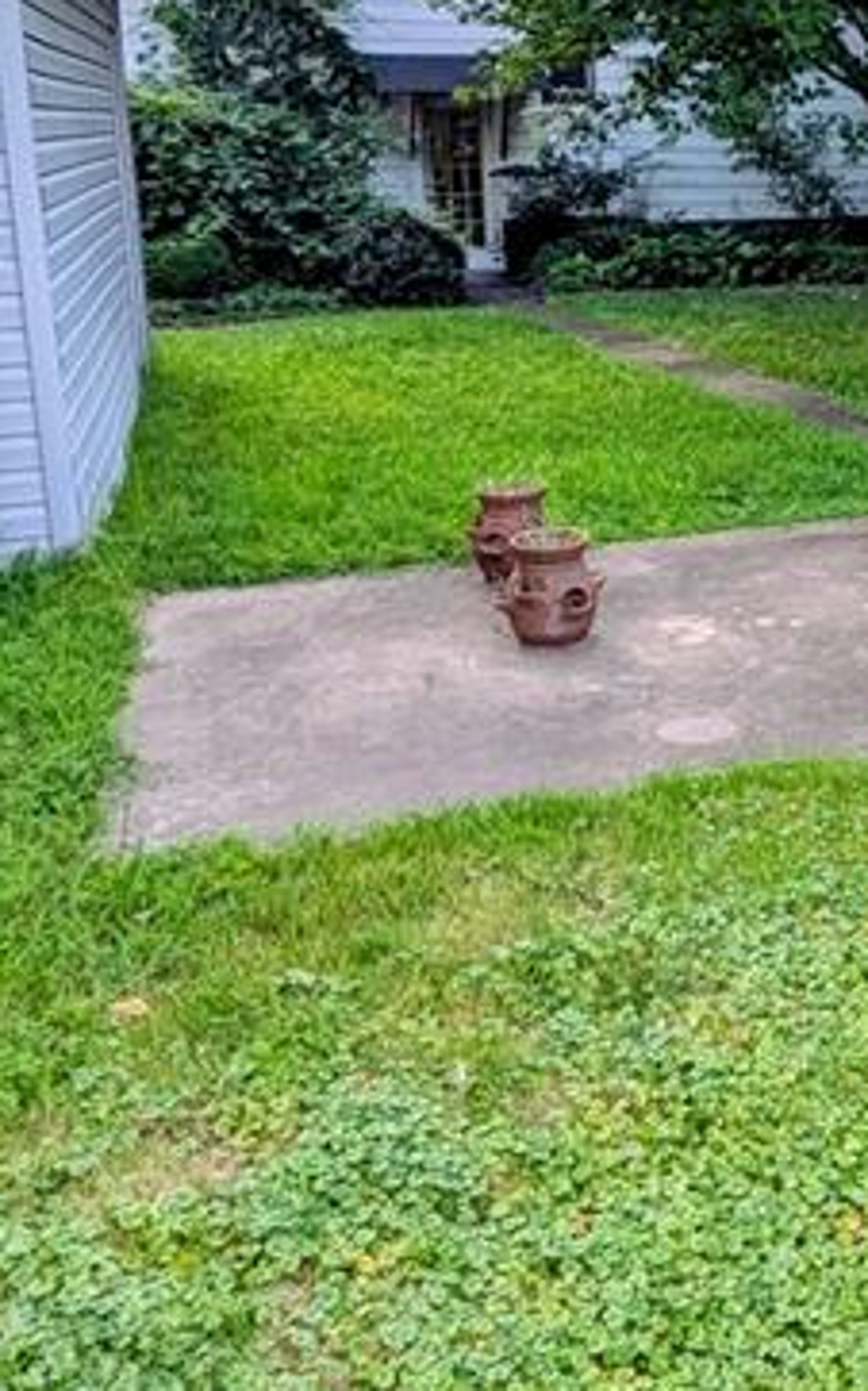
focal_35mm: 42
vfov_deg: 45.9
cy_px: 392
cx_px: 914
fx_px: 1591
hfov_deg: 28.2
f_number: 2.2
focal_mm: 1.83
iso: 37
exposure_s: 1/288
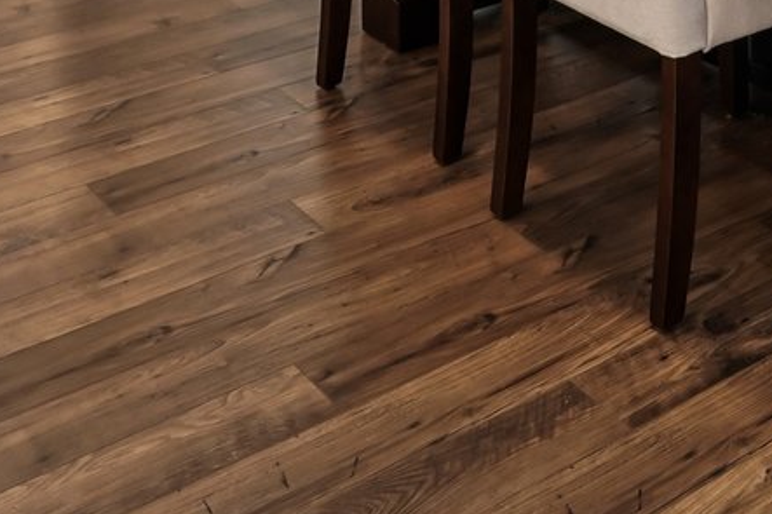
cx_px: 798
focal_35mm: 74
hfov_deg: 25.8
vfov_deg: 14.3
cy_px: -607
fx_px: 1586
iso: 800
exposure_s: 1/30
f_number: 8
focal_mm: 16
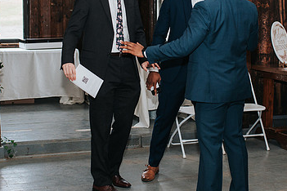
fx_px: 558
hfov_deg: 28.8
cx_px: 134
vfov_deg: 19.4
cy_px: 71
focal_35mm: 70
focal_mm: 35
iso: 1000
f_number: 3.2
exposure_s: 1/200
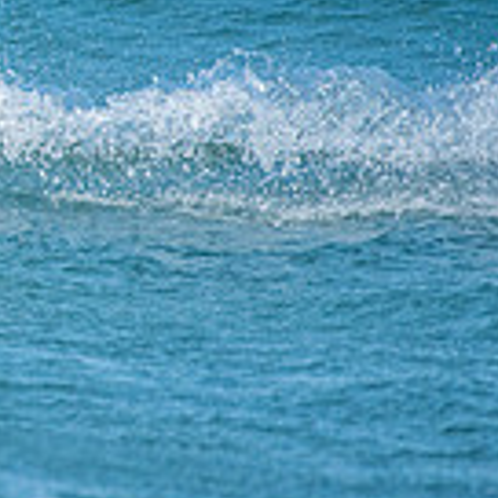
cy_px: -27
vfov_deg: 1.0
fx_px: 29411
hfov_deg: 1.0
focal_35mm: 1807
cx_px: -502
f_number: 5.6
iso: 720
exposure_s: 1/4000
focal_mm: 500
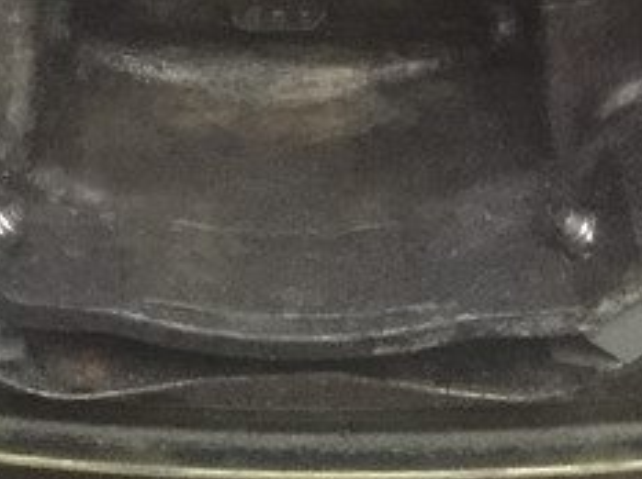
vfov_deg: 10.0
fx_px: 2463
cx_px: 40
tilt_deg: -26.4
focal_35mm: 133
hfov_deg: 14.7
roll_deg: +1.8
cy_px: -578
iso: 320
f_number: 2.2
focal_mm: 4.15
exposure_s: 1/17
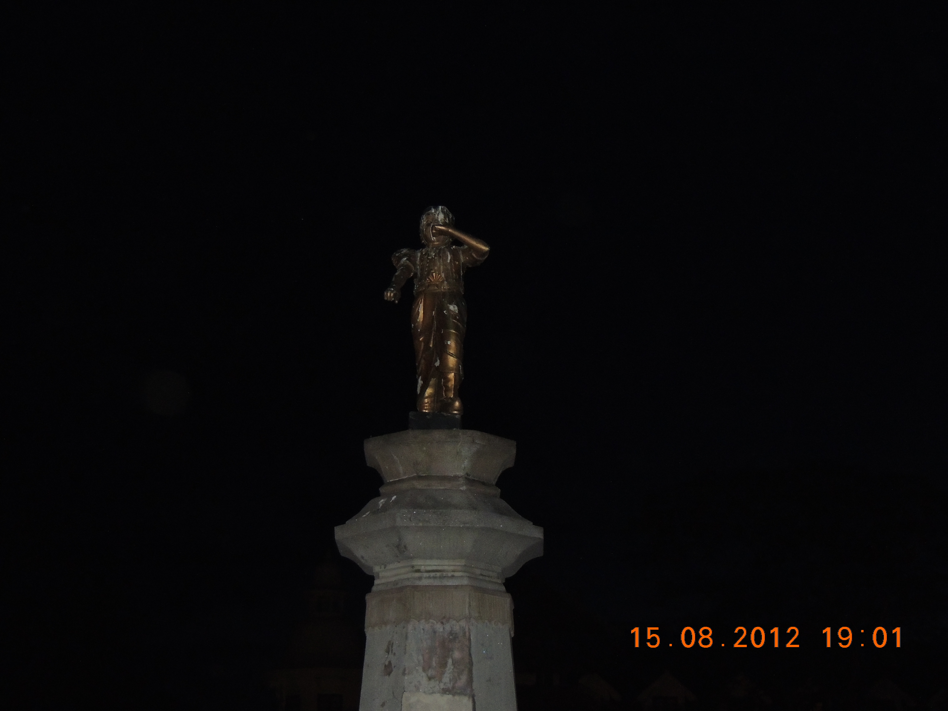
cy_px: 356
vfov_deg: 21.0
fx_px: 1917
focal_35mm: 70
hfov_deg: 27.8
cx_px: 474
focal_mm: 12.4
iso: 800
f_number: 3.9
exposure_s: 1/50
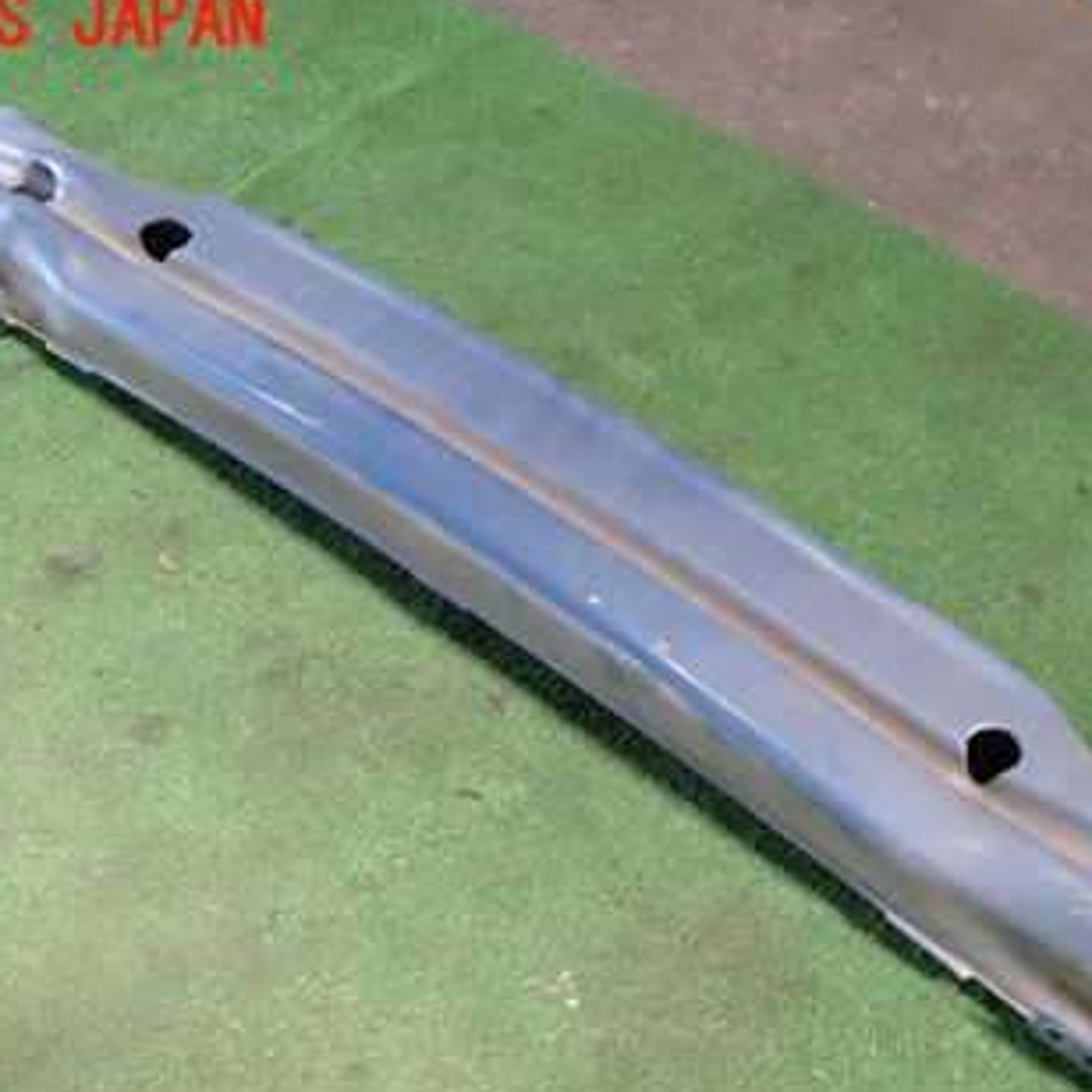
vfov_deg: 38.5
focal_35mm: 43
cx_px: 684
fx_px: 1535
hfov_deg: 38.9
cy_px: 776
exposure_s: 1/50
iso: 200
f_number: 2
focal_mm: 4.5
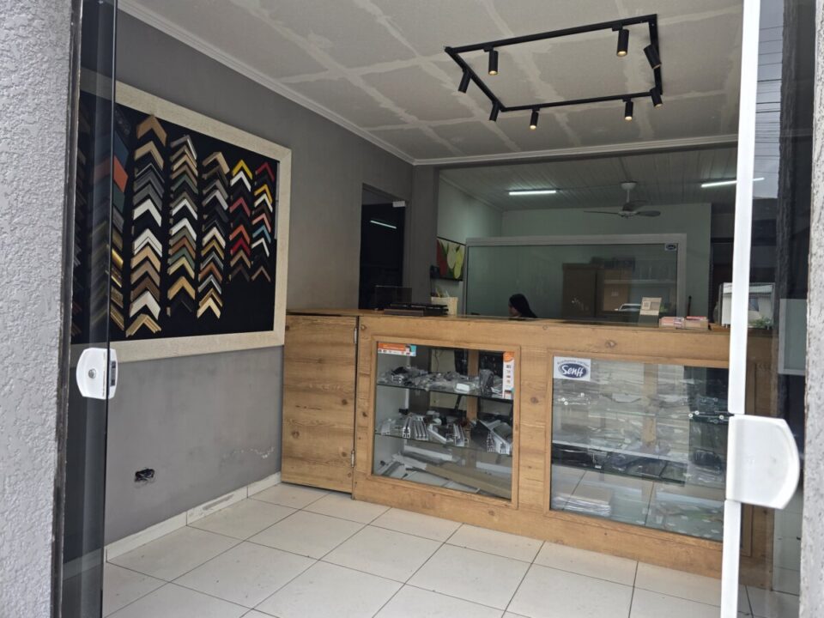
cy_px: 309
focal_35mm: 23
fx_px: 547
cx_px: 412
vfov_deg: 58.9
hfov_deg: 73.9
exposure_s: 1/180
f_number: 1.7
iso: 32
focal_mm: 6.3
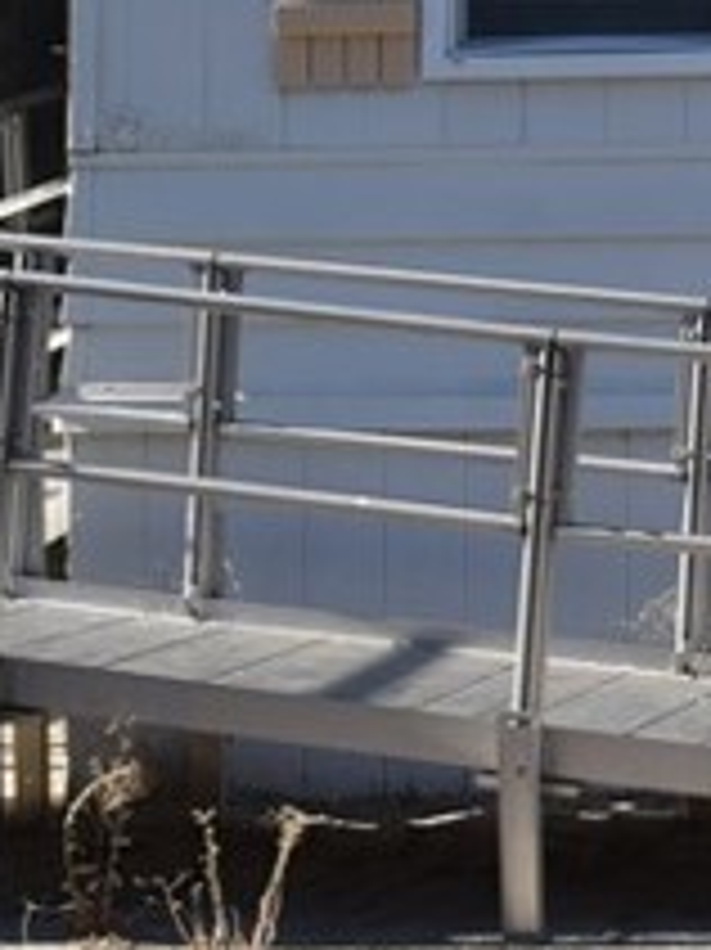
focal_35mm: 140
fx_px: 3838
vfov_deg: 13.9
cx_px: 1467
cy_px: -18
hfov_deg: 9.8
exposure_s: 1/250
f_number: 8
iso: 220
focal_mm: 20
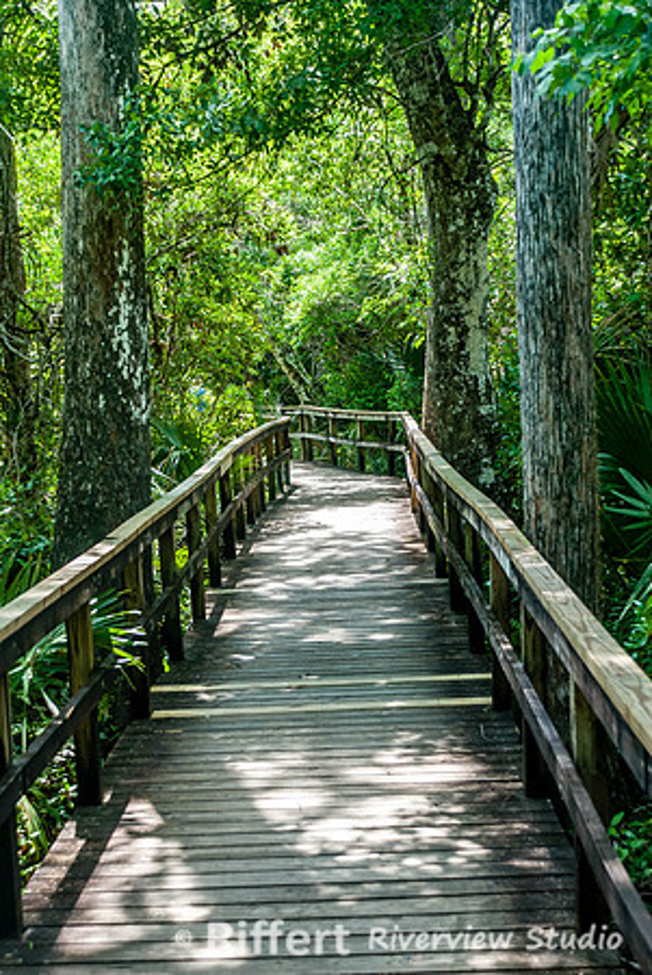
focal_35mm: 57
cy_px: 488
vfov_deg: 35.0
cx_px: 326
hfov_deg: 23.8
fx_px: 1545
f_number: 4.5
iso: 100
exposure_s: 1/80
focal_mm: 38
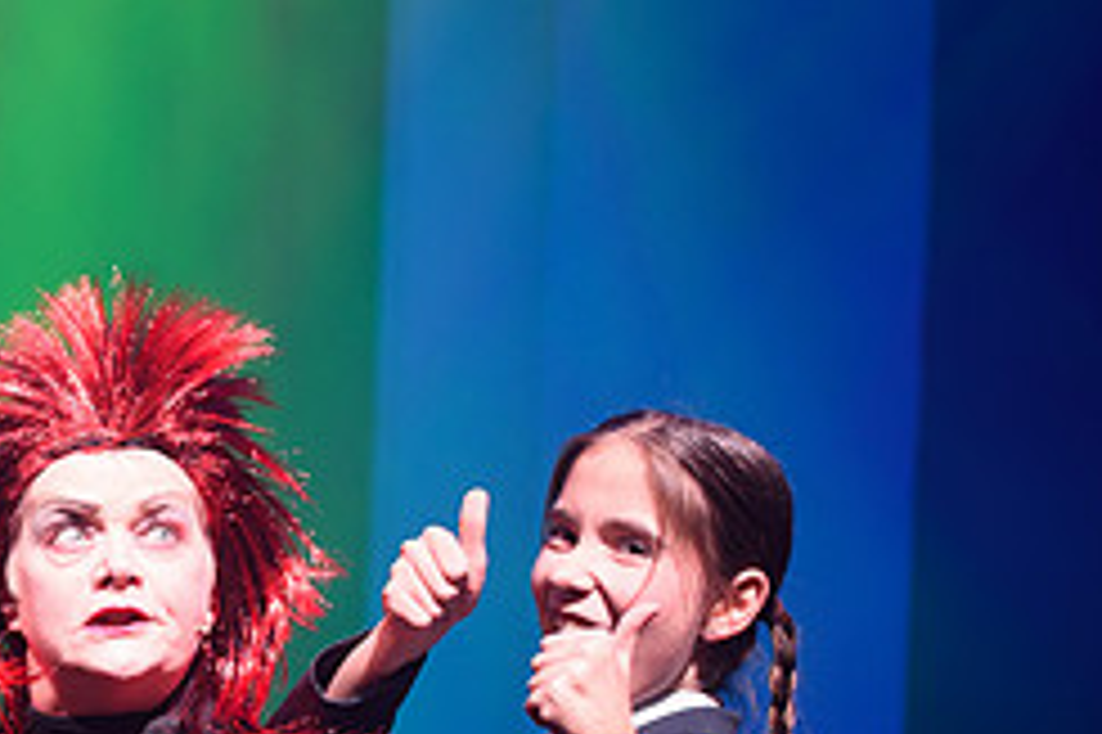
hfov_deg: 12.1
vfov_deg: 8.2
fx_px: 5078
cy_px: 720
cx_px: -166
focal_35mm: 166
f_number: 2.8
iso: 800
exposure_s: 1/125
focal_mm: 70
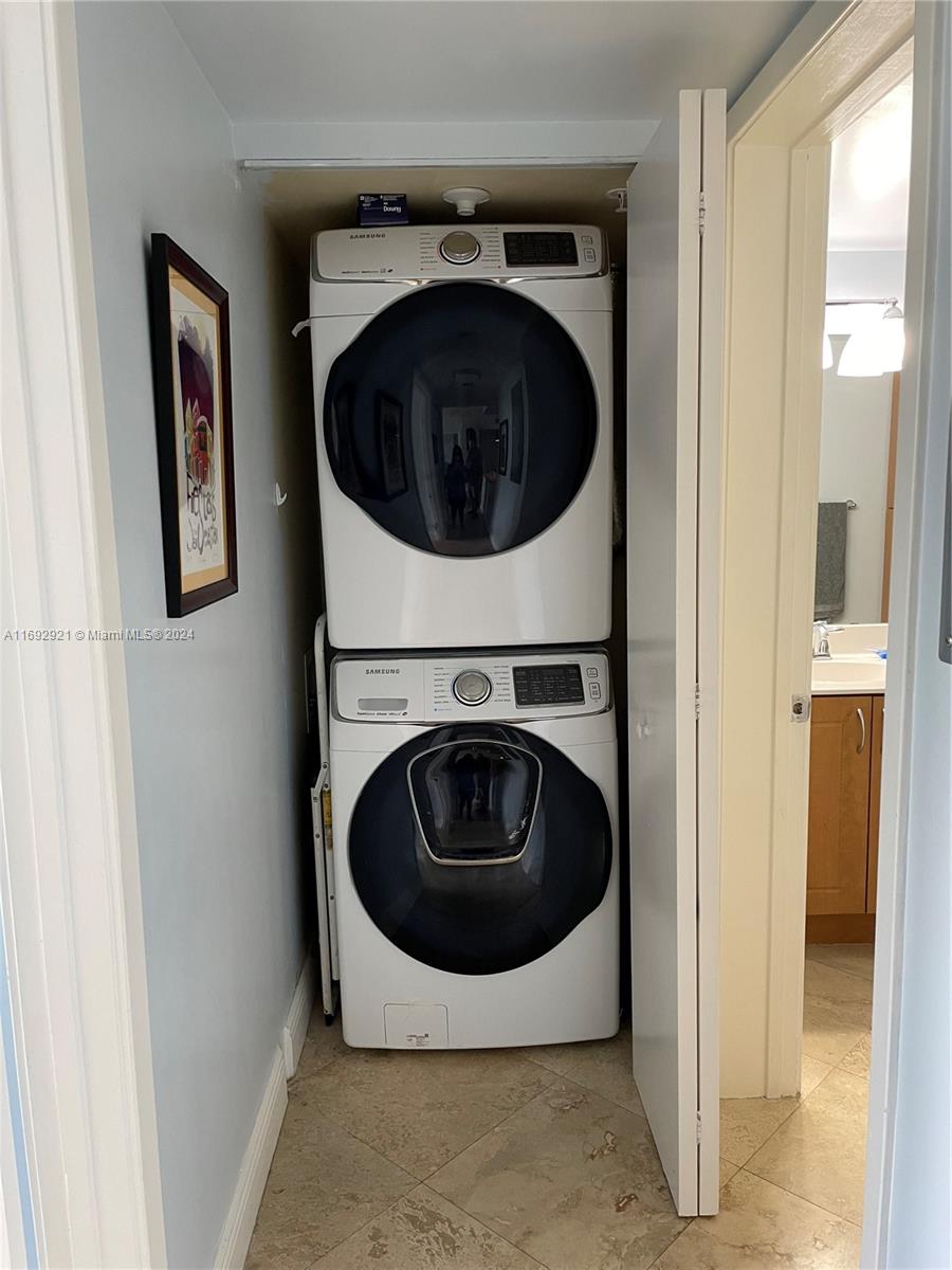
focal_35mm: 26
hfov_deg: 53.1
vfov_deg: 67.3
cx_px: 476
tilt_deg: -8.3
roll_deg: +0.7
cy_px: 635
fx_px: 953
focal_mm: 4.2
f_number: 1.6
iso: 160
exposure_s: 1/60
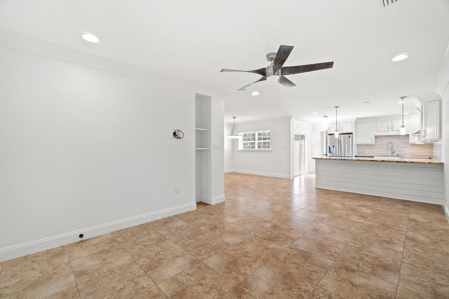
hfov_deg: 100.4
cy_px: 150
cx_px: 224
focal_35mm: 15
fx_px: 187
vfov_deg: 77.3
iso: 800
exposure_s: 1/6
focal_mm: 10
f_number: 8
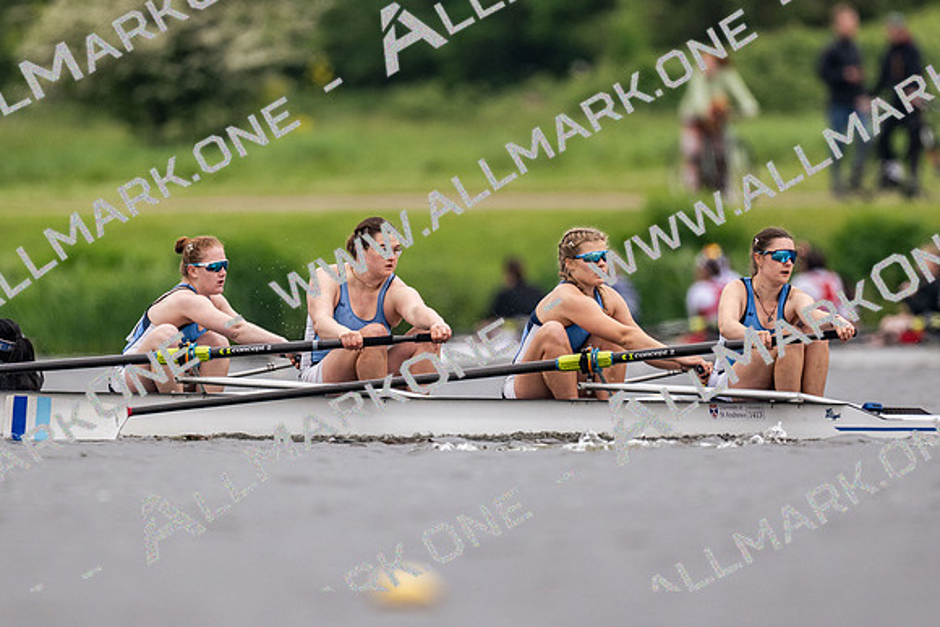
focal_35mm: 900
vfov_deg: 1.5
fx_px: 23516
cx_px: 470
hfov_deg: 2.3
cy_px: 314
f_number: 4
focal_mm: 600
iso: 800
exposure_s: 1/2000
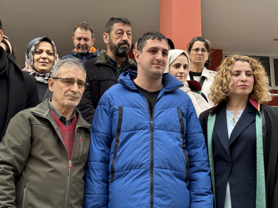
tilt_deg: +10.6
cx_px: 139
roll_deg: +0.8
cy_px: 104
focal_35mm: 48
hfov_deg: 39.7
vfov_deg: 30.3
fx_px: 385
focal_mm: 6.76
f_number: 1.78
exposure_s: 1/385
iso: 64
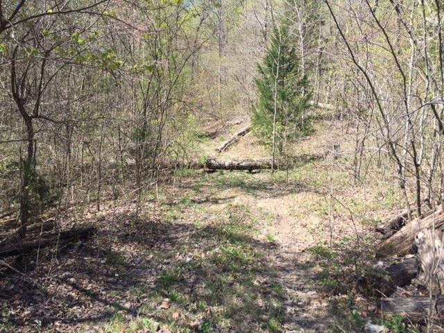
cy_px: 166
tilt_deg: -6.4
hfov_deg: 61.7
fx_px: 372
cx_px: 222
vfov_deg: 48.2
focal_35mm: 29
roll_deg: -3.1
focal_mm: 4.15
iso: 32
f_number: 2.2
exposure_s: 1/746
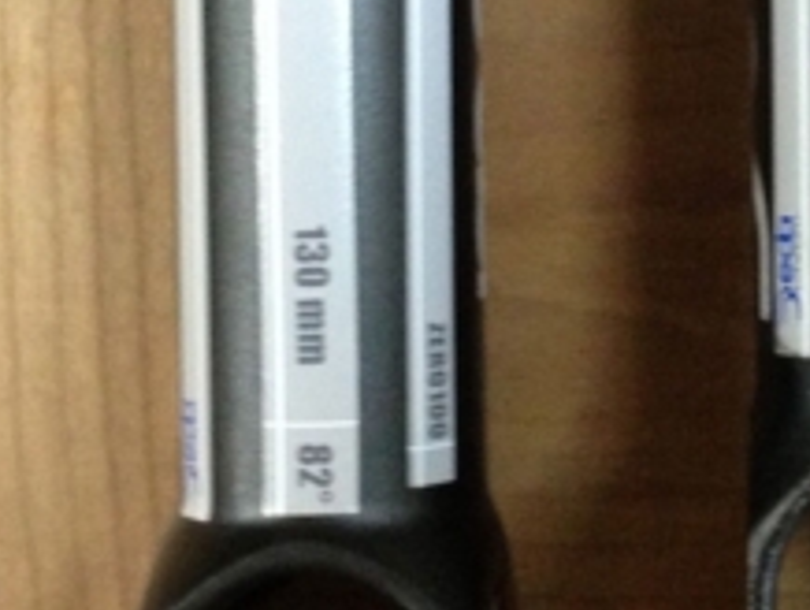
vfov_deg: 12.2
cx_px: 758
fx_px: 2834
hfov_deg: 16.0
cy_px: 60
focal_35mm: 121
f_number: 2.4
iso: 400
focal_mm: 4.13
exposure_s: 1/17
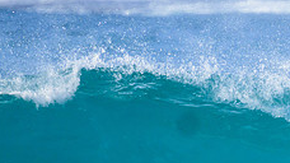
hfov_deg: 1.0
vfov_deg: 0.6
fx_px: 16779
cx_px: 355
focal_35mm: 2183
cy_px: 193
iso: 1250
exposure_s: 1/2000
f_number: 11
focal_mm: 800
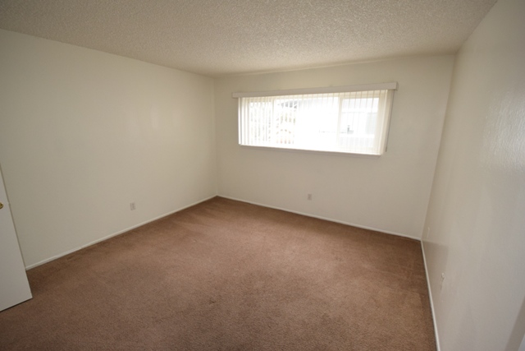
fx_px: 219
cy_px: 176
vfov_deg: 77.4
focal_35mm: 15
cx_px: 262
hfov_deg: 100.4
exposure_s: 1/100
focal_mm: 10
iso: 800
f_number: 5
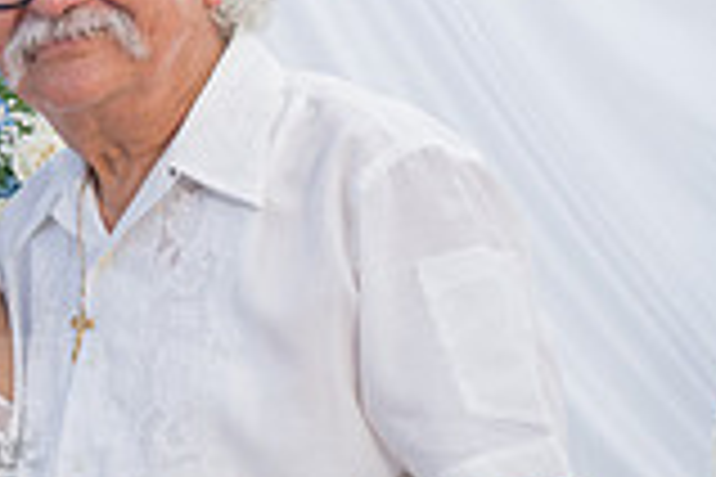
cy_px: 443
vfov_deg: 9.8
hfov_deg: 13.9
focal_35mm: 139
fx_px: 2764
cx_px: -324
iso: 200
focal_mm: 38
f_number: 5.6
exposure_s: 1/125
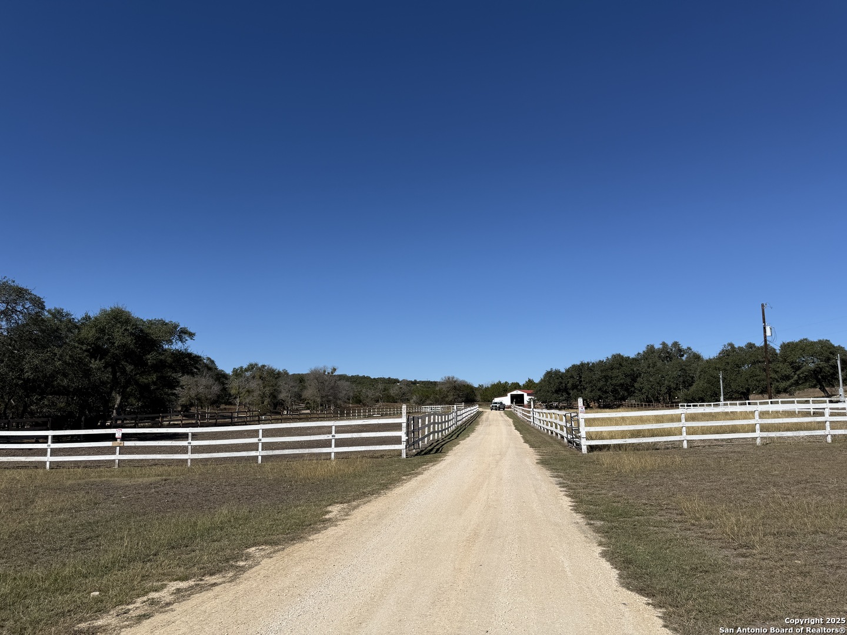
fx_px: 587
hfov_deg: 71.6
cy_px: 318
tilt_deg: +9.7
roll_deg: +0.4
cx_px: 424
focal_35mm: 24
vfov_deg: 56.8
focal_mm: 6.76
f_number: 1.78
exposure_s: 1/7353
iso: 80
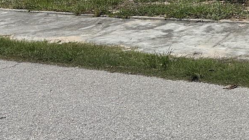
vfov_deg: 16.0
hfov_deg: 26.2
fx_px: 469
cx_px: 307
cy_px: -48
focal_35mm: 71
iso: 80
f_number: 1.78
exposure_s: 1/8197
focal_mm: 6.86
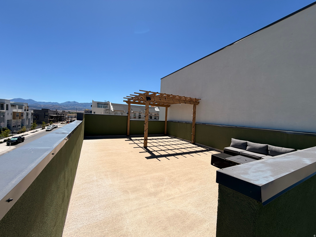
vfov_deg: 85.7
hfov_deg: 102.1
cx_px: 158
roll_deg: -2.0
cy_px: 118
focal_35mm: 14
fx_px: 128
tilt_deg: -1.6
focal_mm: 2.22
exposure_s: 1/1431
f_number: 2.2
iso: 20
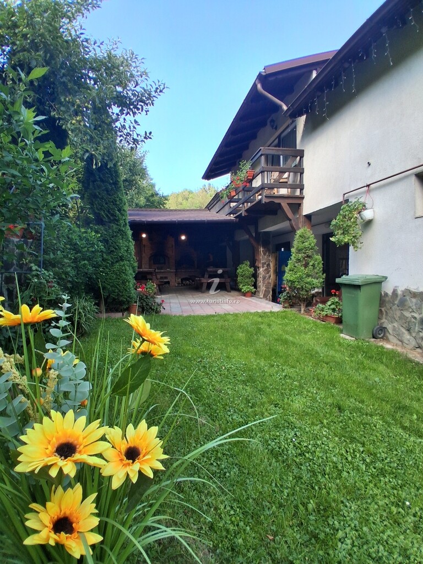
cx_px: 212
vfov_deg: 91.0
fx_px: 277
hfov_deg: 74.7
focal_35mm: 17
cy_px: 282
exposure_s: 1/263
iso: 50
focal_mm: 1.4
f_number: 2.2
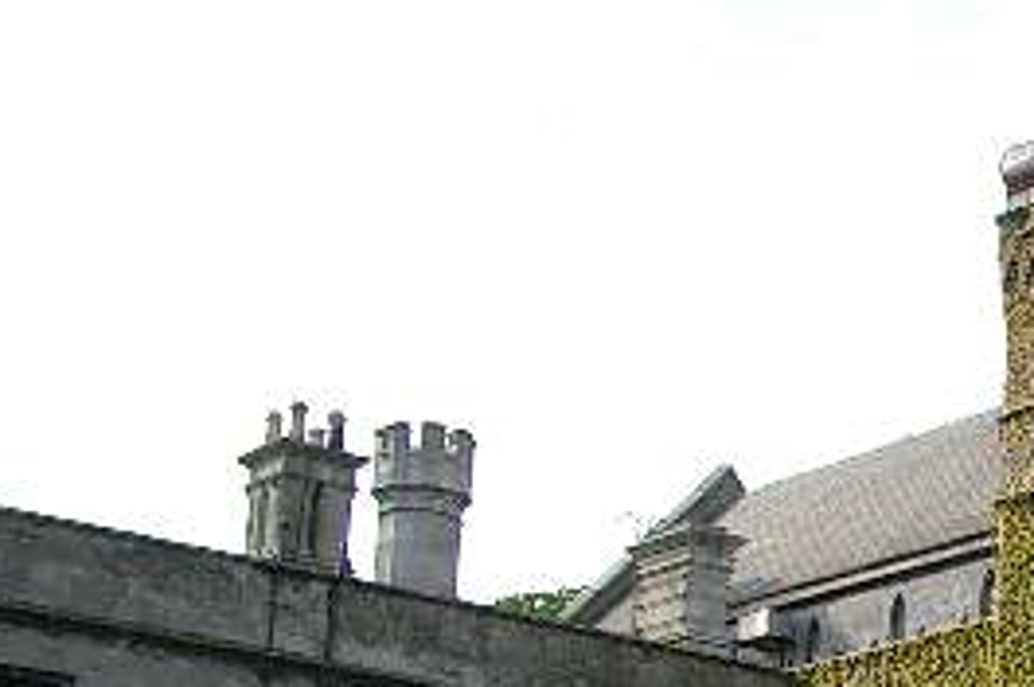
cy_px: 824
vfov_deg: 15.0
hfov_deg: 21.8
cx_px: 1163
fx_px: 2524
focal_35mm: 88
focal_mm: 5.8
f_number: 4.3
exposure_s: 1/200
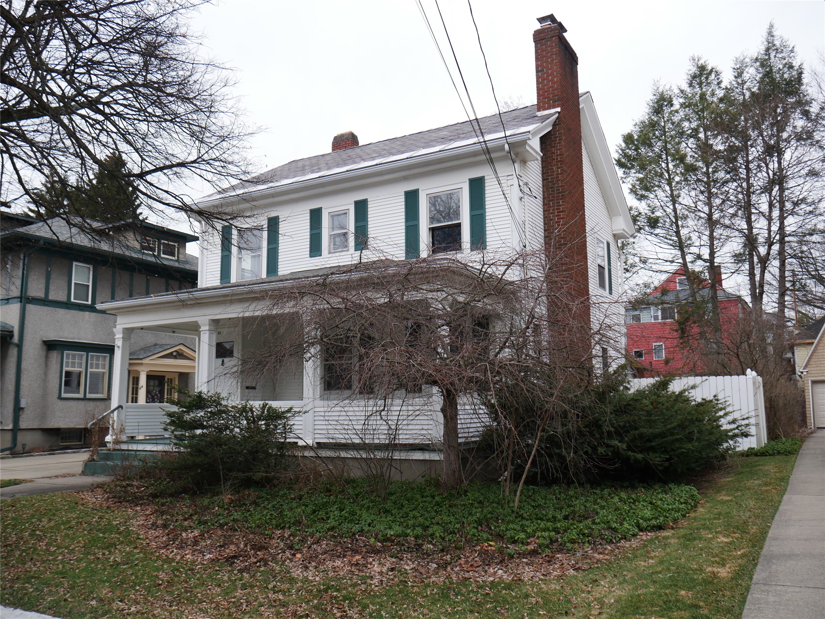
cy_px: 310
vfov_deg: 49.8
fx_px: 668
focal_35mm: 28
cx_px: 412
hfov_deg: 63.4
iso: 200
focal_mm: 14
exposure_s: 1/200
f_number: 4.5
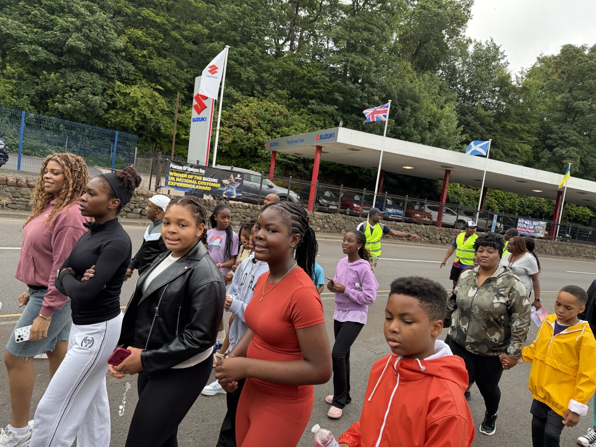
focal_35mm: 24
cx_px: 298
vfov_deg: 56.8
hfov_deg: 71.6
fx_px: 413
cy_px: 224
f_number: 1.78
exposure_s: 1/521
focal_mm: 6.76
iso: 100
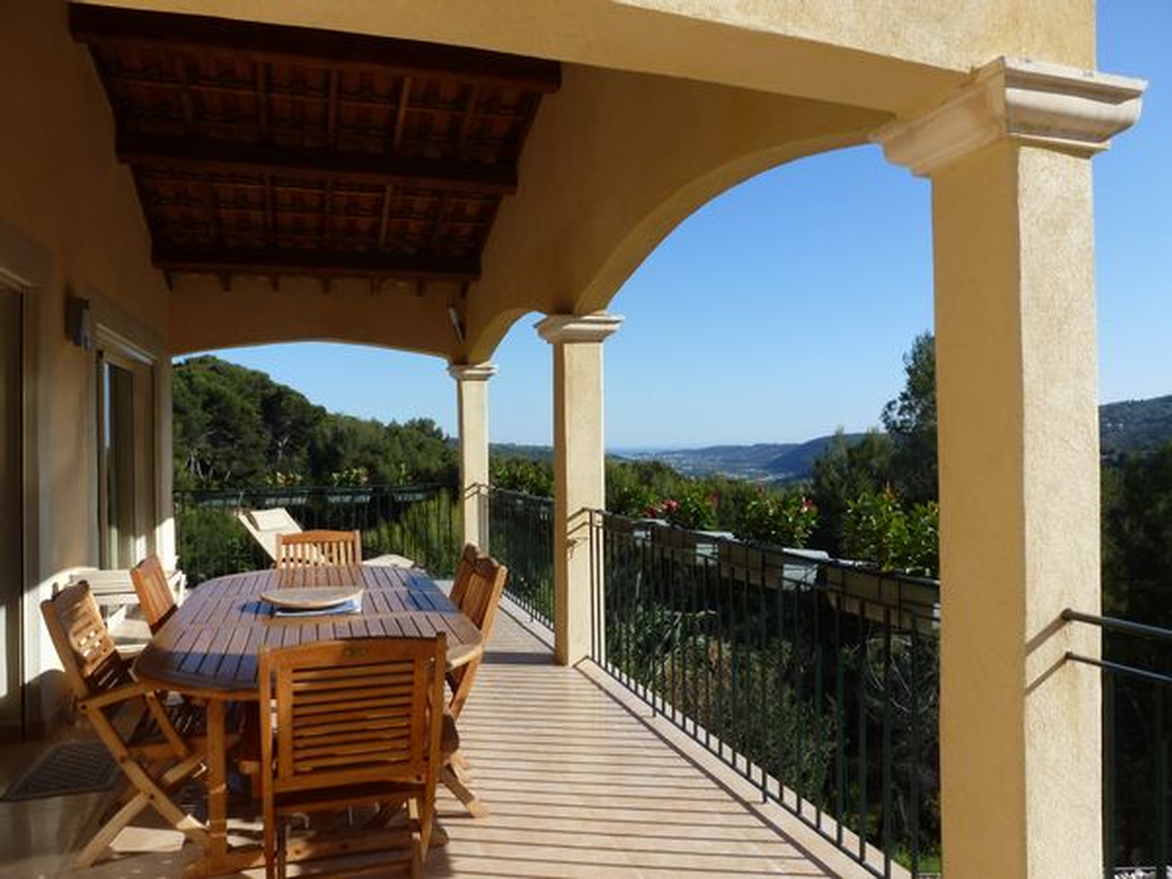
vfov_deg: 56.8
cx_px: 586
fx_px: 813
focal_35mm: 24
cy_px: 440
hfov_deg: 71.6
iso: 100
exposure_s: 1/500
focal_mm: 4.3
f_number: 4
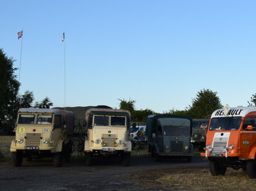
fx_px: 465
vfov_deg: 23.2
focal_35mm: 63
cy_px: 105
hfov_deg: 28.9
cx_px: 252
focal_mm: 21
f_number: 9
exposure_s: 1/320
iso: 200
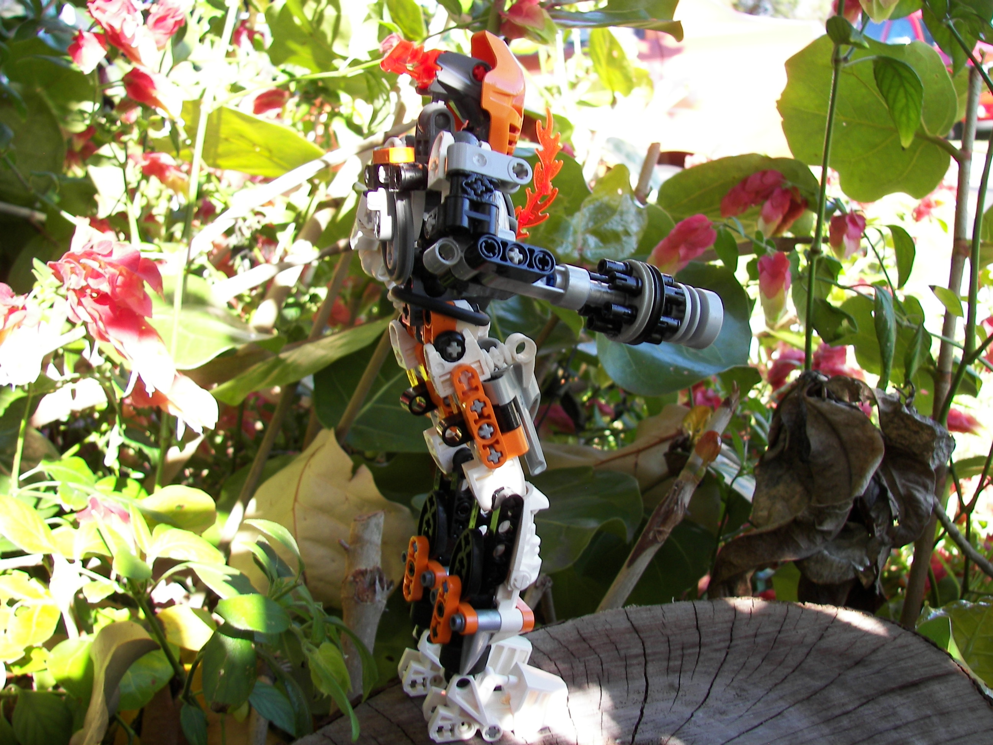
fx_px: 1033
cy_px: 372
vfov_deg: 39.7
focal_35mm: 36
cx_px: 496
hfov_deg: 51.4
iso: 50
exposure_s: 1/80
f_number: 2.8
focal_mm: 6
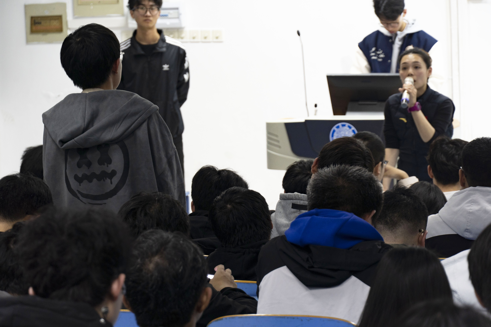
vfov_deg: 8.2
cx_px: 246
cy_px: 164
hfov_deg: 12.3
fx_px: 2271
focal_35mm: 166
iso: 640
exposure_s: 1/20
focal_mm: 111
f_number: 6.3
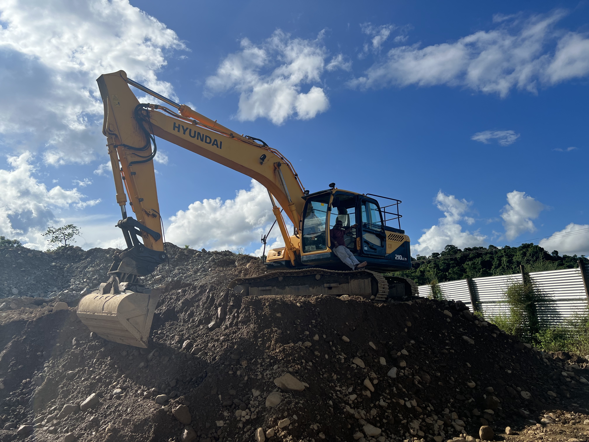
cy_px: 221
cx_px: 294
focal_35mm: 26
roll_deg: +2.7
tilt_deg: +11.8
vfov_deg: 53.1
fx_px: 442
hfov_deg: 67.3
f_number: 1.5
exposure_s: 1/8000
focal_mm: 5.7
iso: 50
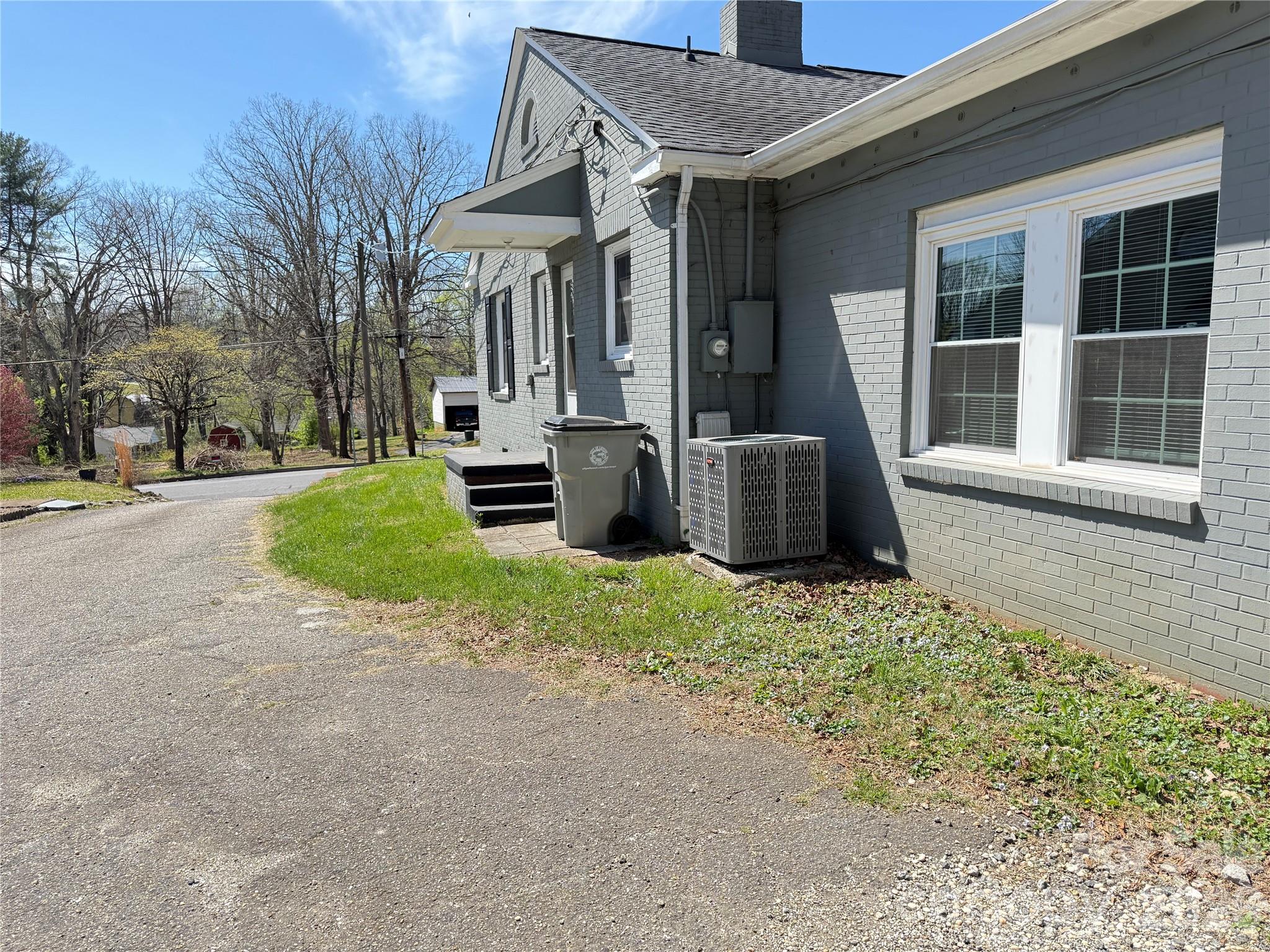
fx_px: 881
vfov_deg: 56.8
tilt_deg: -7.1
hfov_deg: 71.6
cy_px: 476
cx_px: 635
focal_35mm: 24
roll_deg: +0.9
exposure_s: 1/2232
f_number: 1.78
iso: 100
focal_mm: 6.76
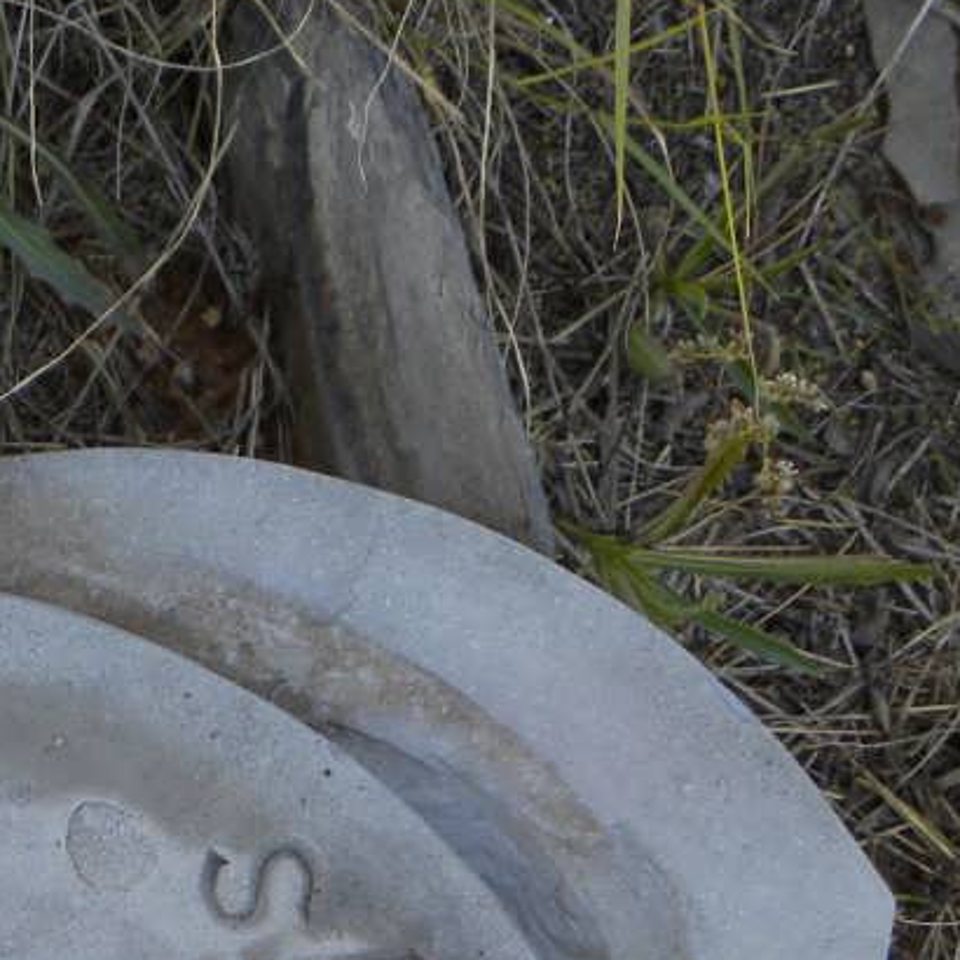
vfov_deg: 14.4
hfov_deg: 14.1
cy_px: 1028
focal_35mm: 119
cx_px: -288
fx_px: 3734
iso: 74
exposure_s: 1/66.4
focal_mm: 8.2
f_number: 3.2
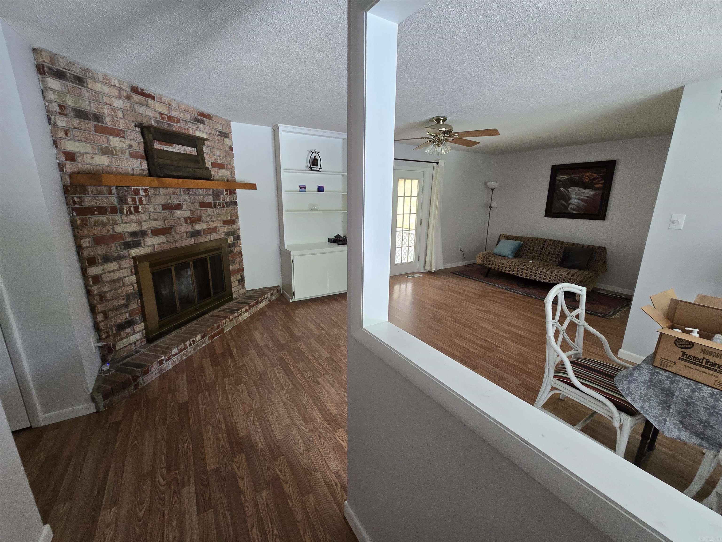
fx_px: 271
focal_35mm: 13
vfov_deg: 89.9
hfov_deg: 106.2
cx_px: 361
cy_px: 271
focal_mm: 2.2
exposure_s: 1/60
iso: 400
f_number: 2.2
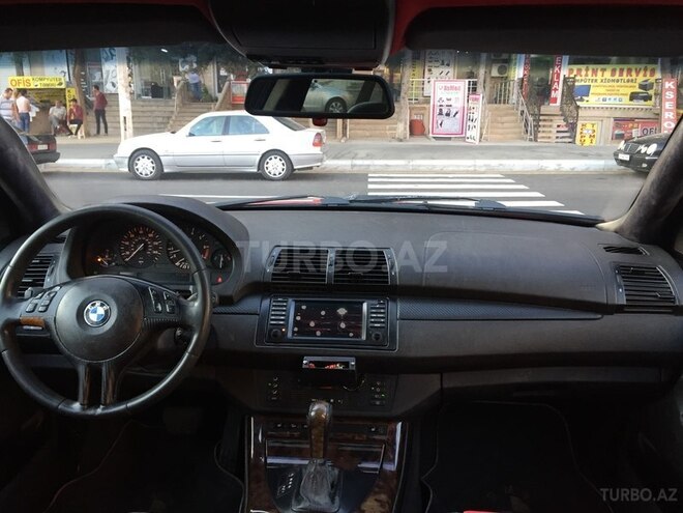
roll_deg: -1.1
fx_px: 572
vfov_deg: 48.2
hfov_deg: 61.7
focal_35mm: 29
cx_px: 342
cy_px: 256
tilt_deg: -14.6
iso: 50
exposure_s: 1/33
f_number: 2.2
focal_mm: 4.15
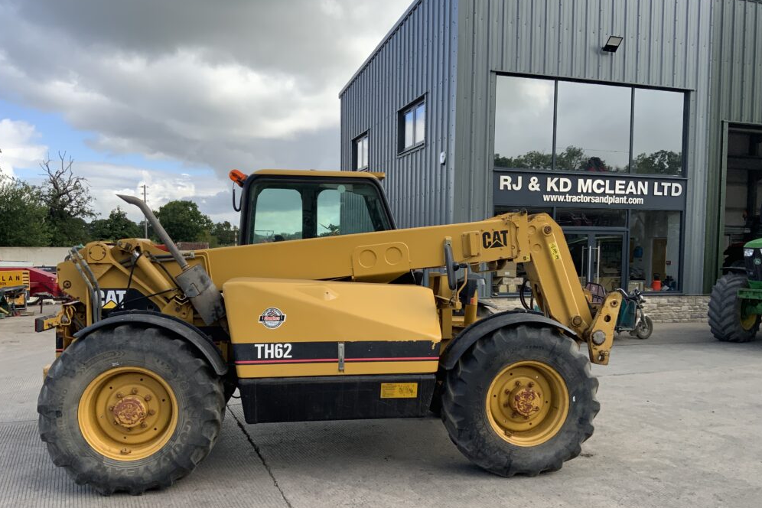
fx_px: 656
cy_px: 284
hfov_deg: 60.3
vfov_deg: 42.3
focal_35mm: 31
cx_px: 385
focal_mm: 3
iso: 16
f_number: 1.8
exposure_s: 1/770
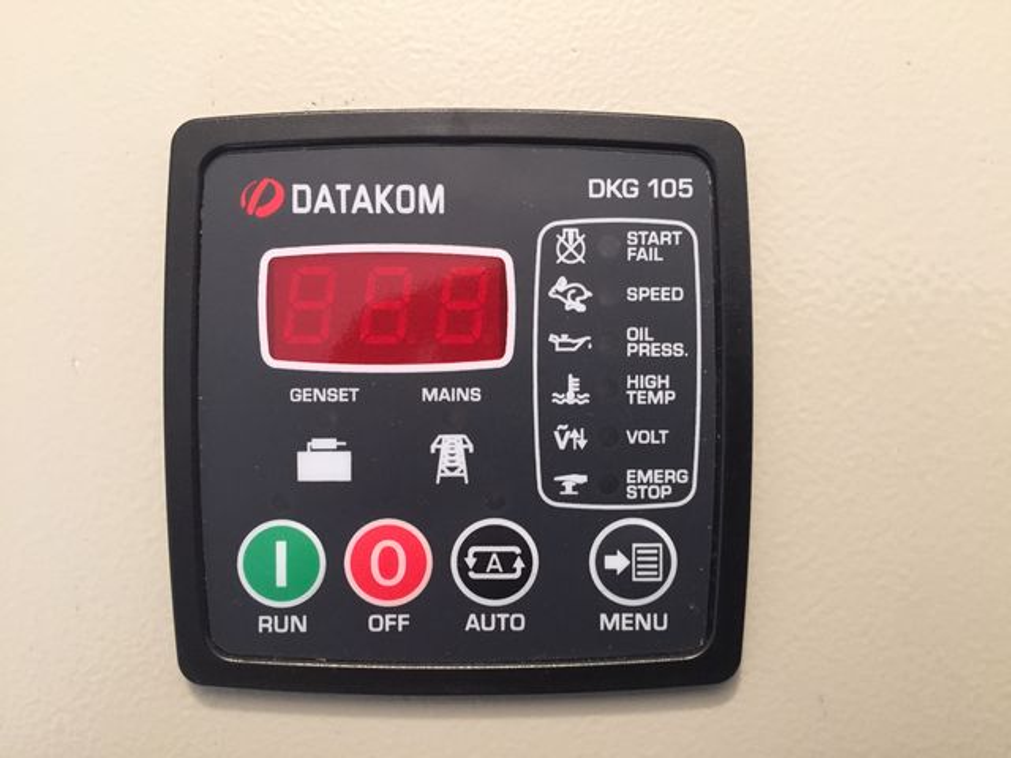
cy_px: 379
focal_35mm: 29
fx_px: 847
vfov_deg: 48.2
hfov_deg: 61.7
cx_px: 506
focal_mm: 4.15
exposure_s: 1/24
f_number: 2.2
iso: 250
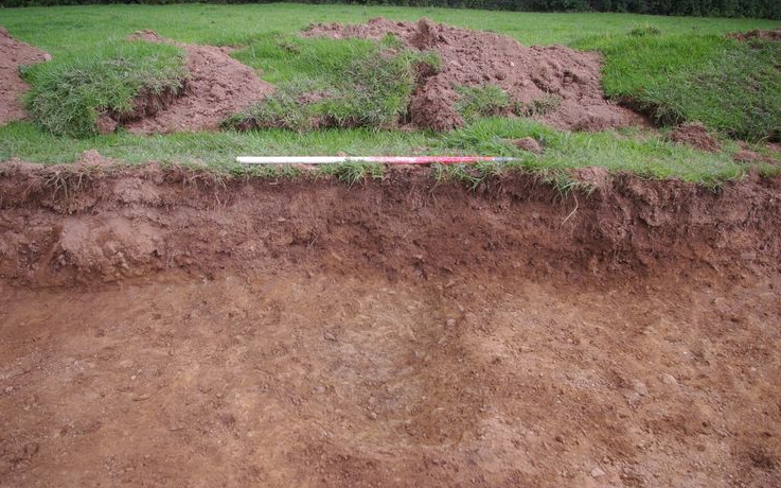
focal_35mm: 28
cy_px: 260
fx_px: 596
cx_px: 386
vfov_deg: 44.5
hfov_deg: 66.5
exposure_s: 1/125
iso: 200
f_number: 5.6
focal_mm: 18
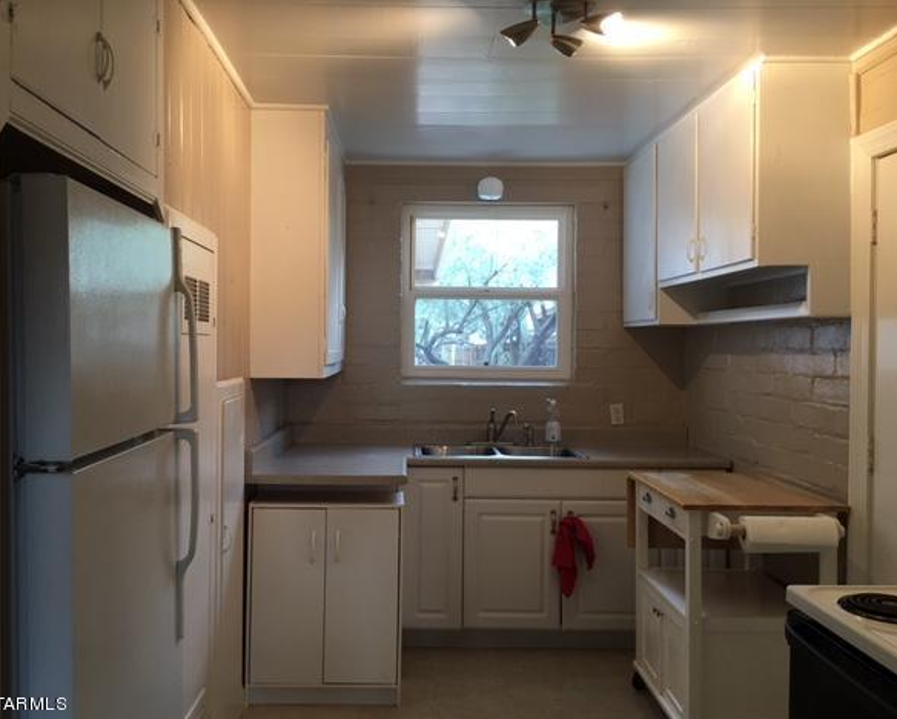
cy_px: 366
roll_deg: -1.6
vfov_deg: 47.2
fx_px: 824
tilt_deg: -1.3
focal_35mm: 31
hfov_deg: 57.1
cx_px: 415
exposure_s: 1/15
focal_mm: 4.15
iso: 32
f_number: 2.2
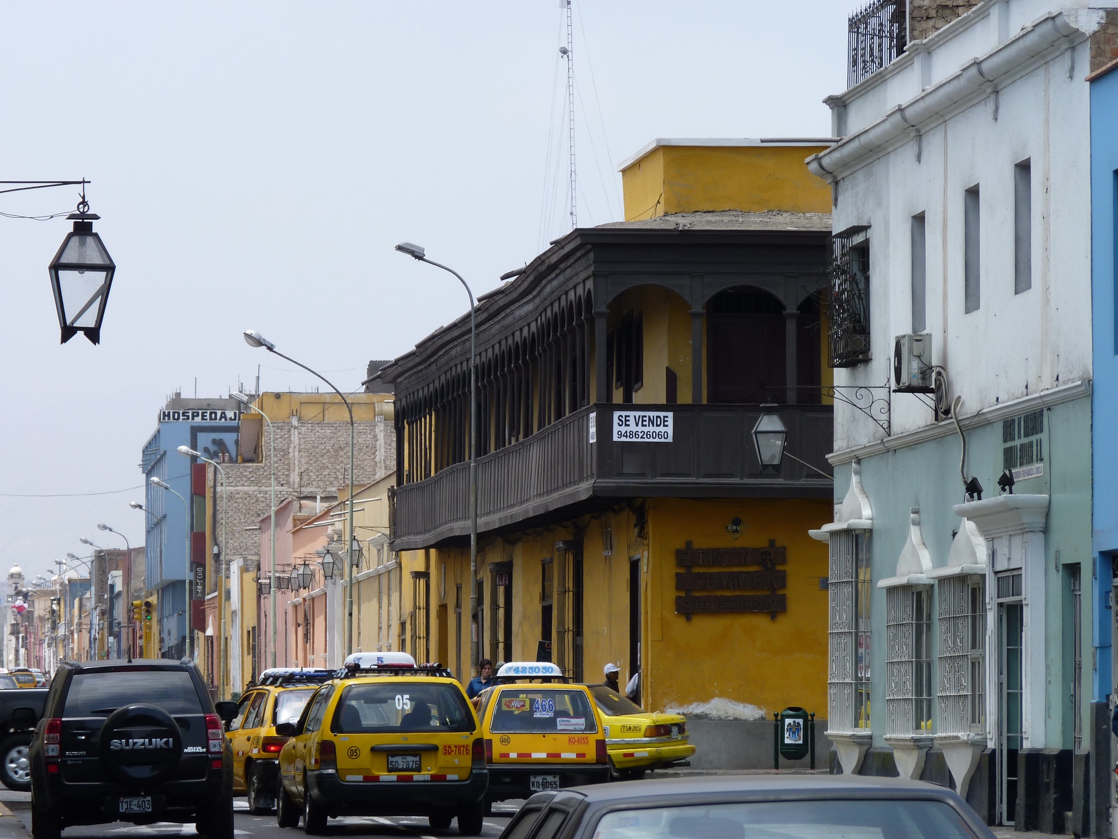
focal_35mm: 201
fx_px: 6492
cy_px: 420
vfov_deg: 7.4
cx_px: 559
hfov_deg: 9.8
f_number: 5.6
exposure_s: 1/250
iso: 80
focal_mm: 35.6
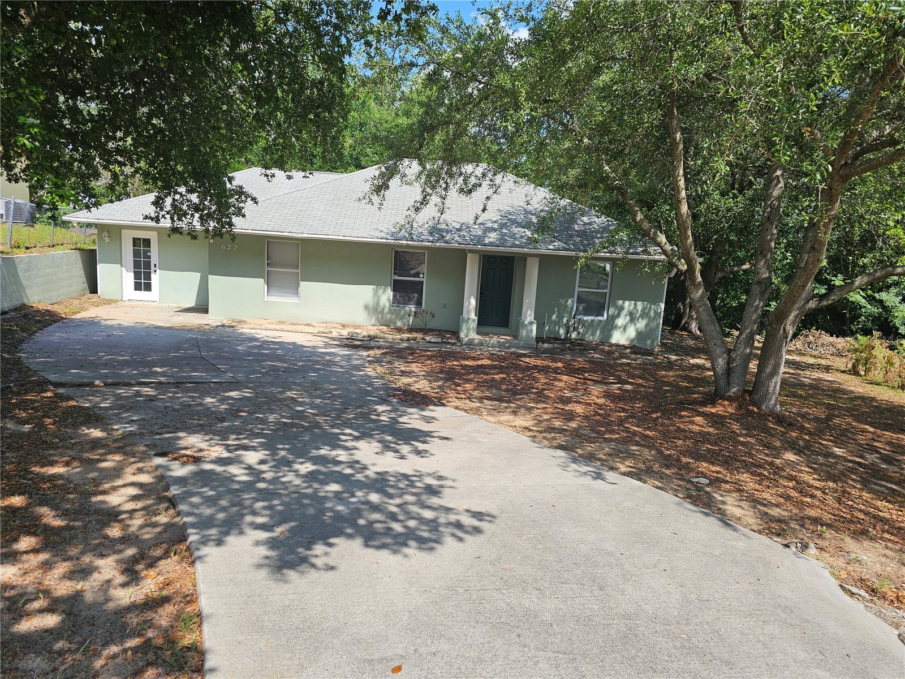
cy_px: 340
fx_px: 601
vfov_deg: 58.9
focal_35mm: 23
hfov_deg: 73.9
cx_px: 452
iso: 10
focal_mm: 6.3
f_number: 1.7
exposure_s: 1/420
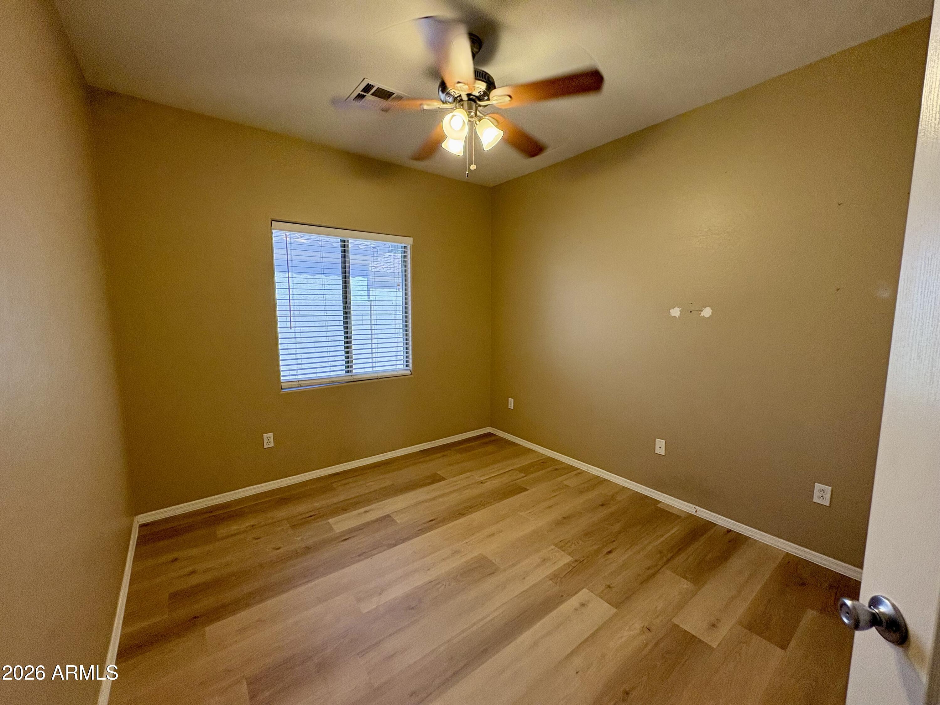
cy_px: 352
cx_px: 470
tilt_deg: -5.4
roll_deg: +0.7
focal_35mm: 14
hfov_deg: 102.1
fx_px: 380
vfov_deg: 85.7
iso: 160
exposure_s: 1/60
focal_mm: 2.22
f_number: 2.2
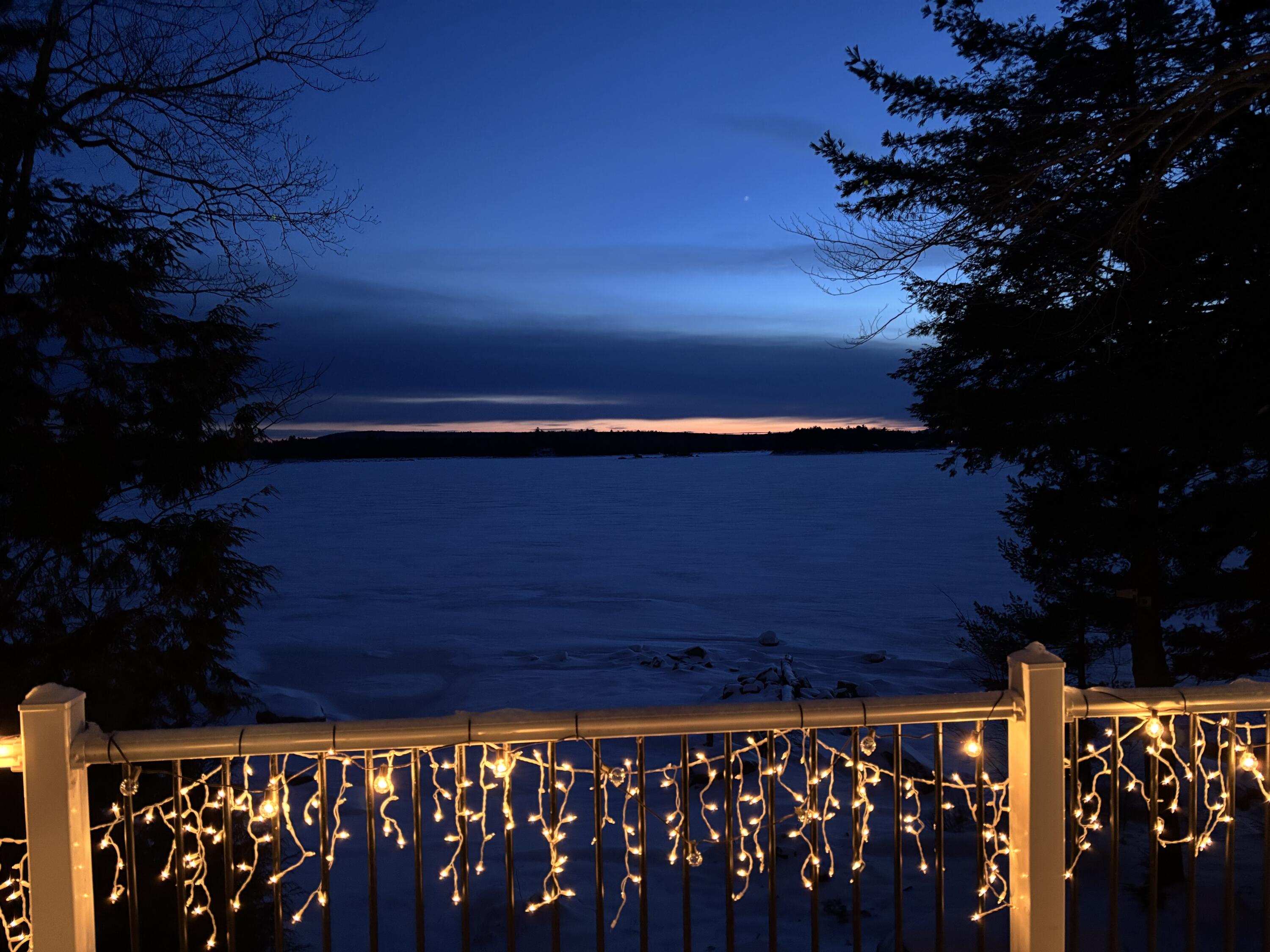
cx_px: 635
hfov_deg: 67.3
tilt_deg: -2.7
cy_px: 476
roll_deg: +0.4
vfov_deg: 53.1
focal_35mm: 26
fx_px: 954
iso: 1000
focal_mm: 5.96
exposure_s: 1/30
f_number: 1.6
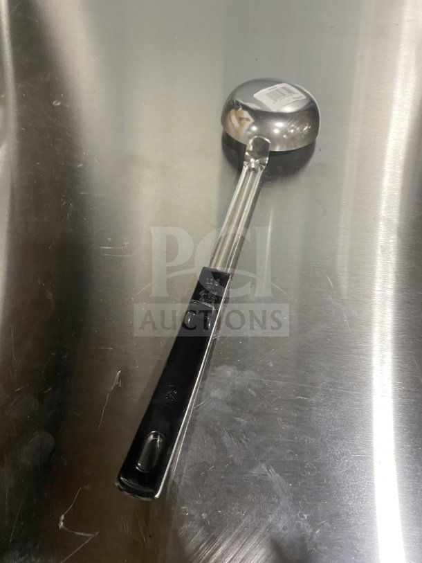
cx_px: 211
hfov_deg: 53.1
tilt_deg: -58.8
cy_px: 282
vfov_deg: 67.3
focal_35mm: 26
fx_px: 423
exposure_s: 1/60
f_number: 1.8
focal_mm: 4.25
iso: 250
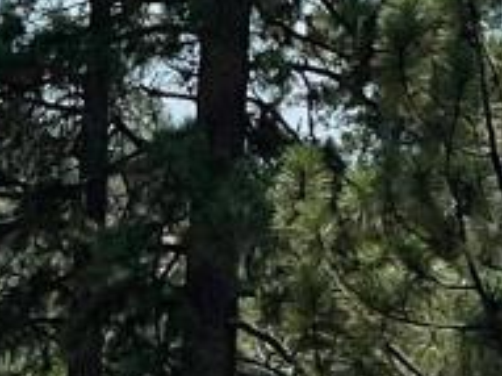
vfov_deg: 3.6
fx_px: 5928
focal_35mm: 409
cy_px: 861
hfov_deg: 4.8
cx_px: -507
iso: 25
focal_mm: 6
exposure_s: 1/1170
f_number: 2
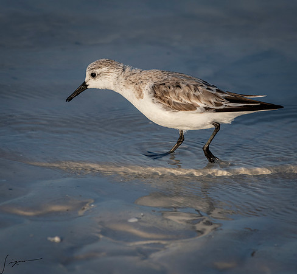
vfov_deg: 2.1
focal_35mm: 803
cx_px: 133
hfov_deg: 2.3
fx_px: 7496
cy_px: 60
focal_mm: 420
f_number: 8
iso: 400
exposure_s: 1/1250
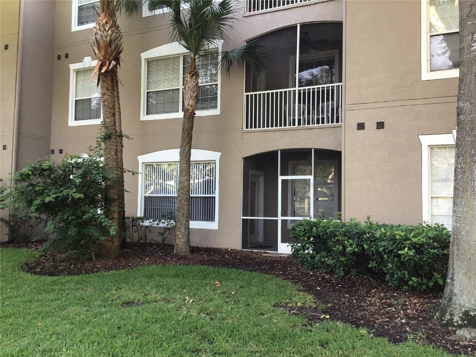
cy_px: 178
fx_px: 426
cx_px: 238
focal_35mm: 31
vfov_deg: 45.4
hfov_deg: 58.4
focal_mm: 3.3
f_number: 2.4
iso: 32
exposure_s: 1/50
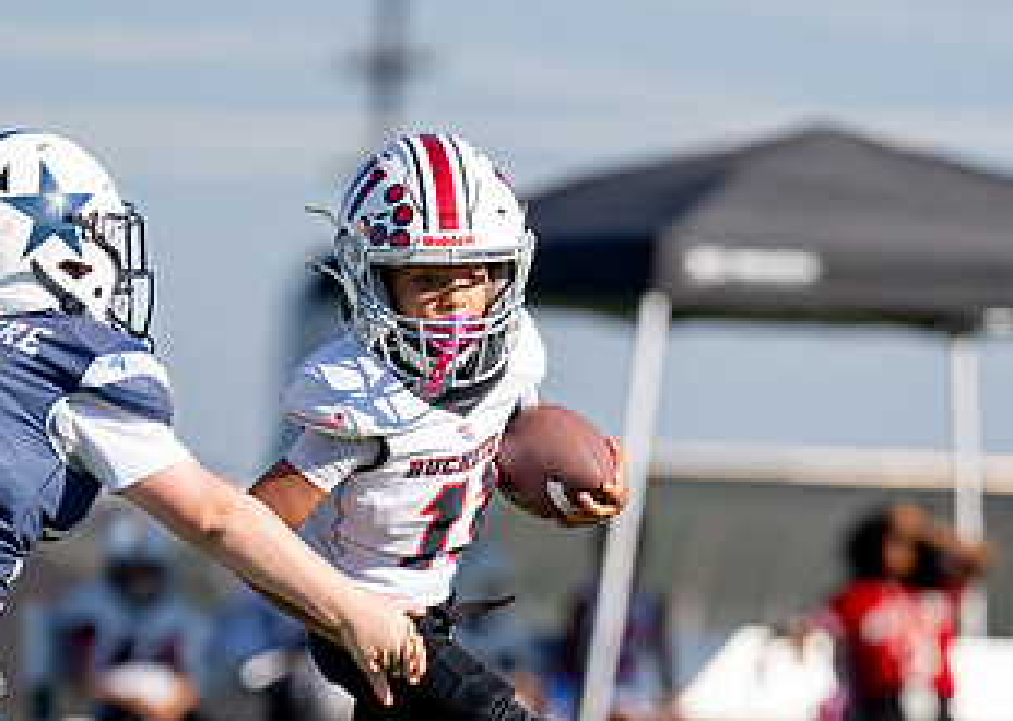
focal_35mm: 468
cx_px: 446
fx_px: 13450
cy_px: 572
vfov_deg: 3.1
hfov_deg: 4.3
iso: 320
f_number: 2.8
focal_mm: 200
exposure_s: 1/6400
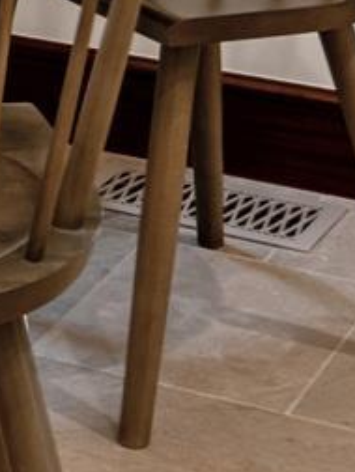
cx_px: -364
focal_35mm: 194
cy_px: -769
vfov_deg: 8.9
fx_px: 2650
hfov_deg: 7.4
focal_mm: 34
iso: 640
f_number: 16
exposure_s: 1/20
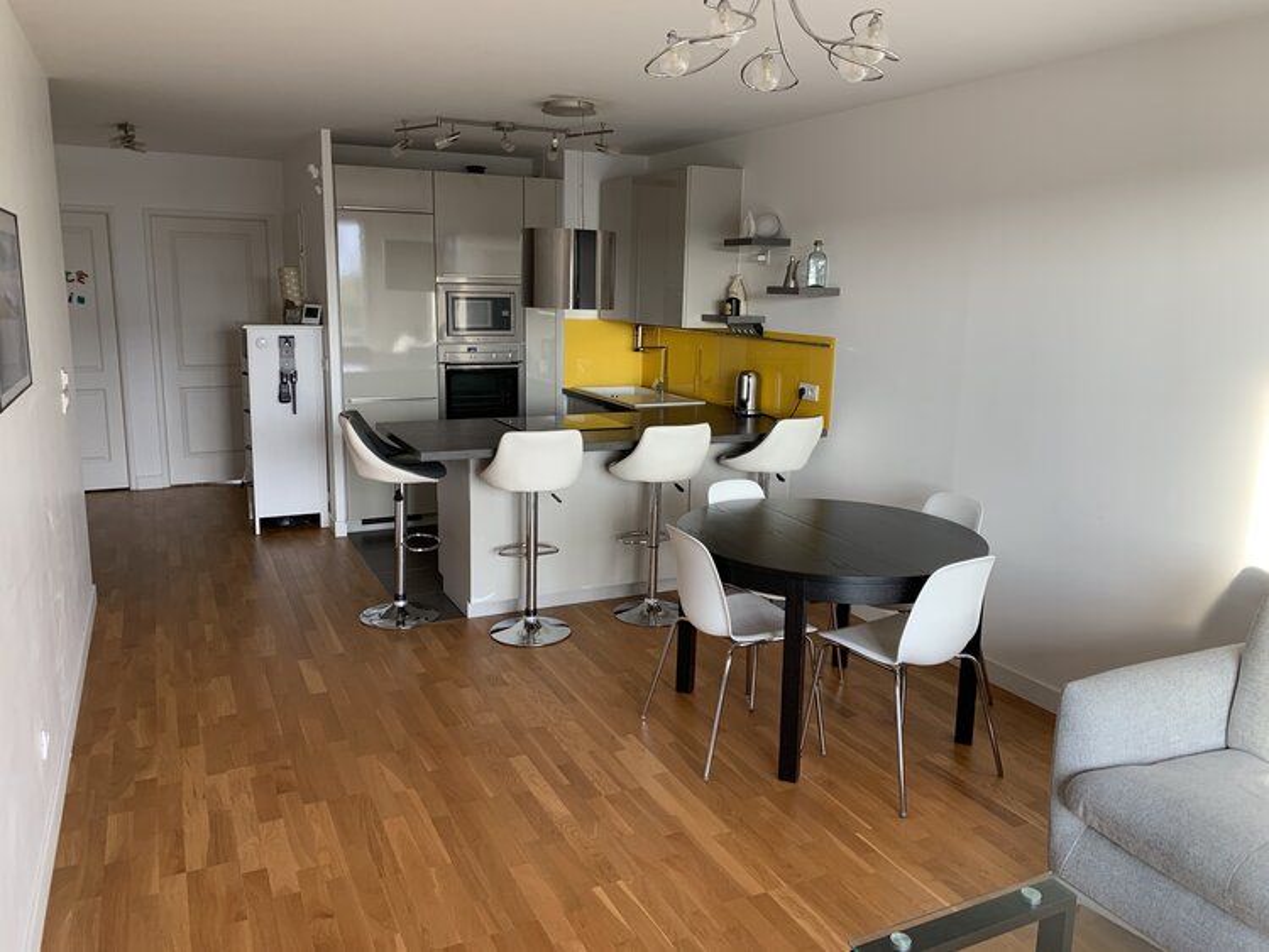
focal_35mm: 26
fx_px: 953
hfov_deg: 67.3
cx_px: 634
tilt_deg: -11.5
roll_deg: -1.5
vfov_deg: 53.1
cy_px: 476
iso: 100
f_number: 1.8
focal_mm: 4.25
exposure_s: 1/89
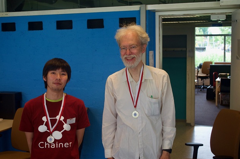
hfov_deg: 37.3
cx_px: 121
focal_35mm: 54
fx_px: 356
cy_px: 80
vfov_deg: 25.1
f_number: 5
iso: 400
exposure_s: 1/100
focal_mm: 35
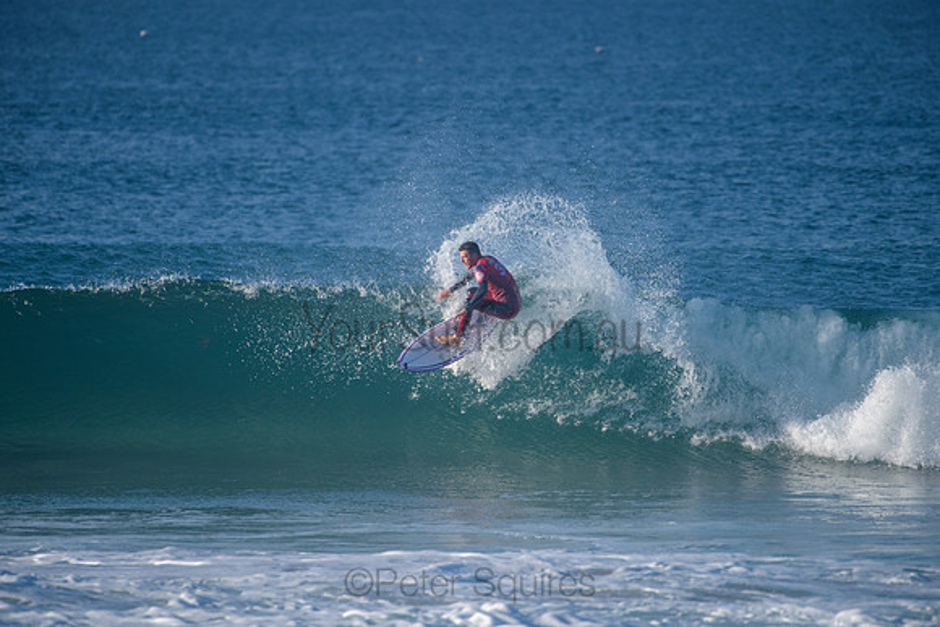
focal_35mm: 517
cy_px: 314
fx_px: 13511
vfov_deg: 2.7
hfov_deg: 4.0
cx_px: 470
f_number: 5.6
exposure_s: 1/2000
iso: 320
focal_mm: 500
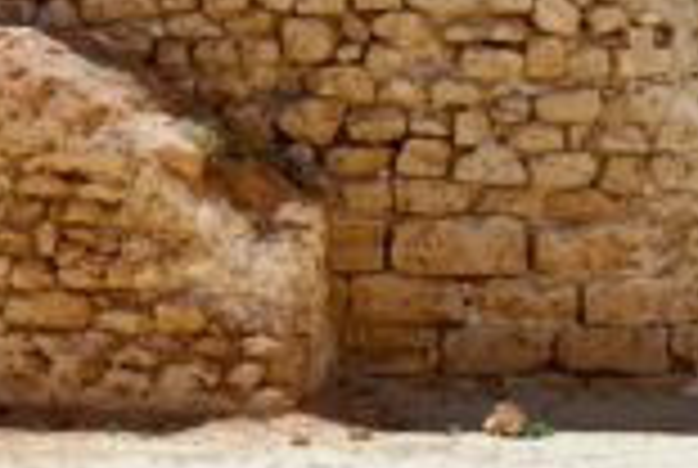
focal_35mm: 150
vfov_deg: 9.1
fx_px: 2906
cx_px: 455
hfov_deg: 13.7
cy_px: -92
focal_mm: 31
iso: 100
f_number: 7.1
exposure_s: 1/200
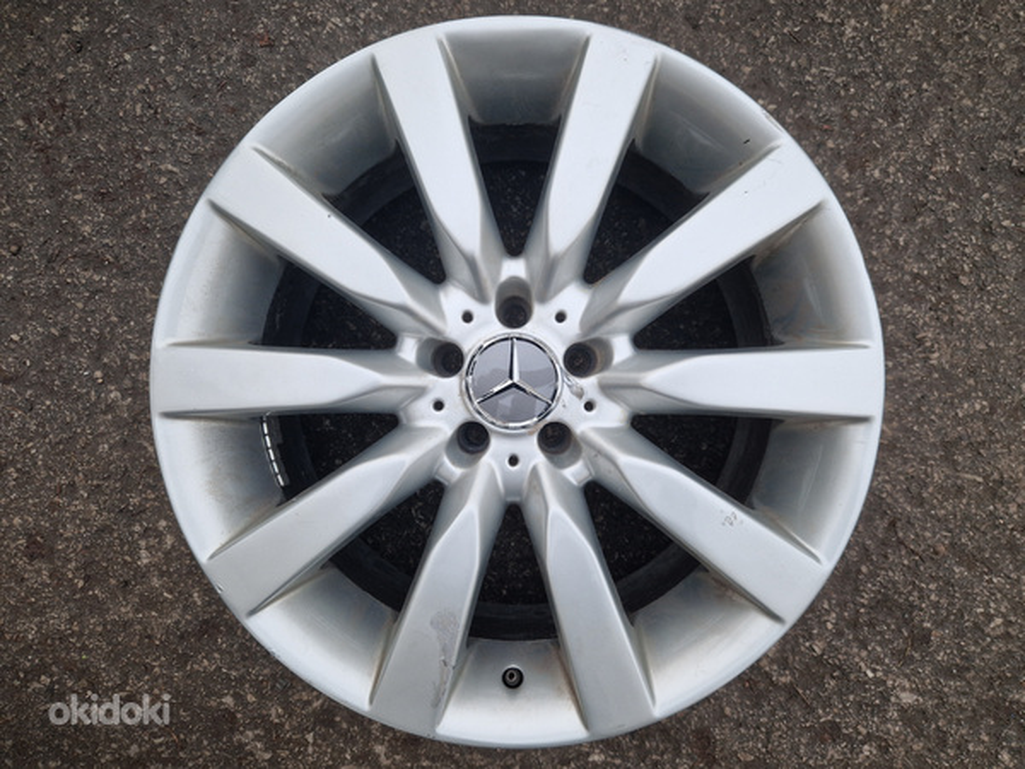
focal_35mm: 23
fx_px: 681
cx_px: 512
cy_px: 384
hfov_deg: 73.9
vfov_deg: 58.9
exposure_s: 1/200
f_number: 1.8
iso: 50
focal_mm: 5.4
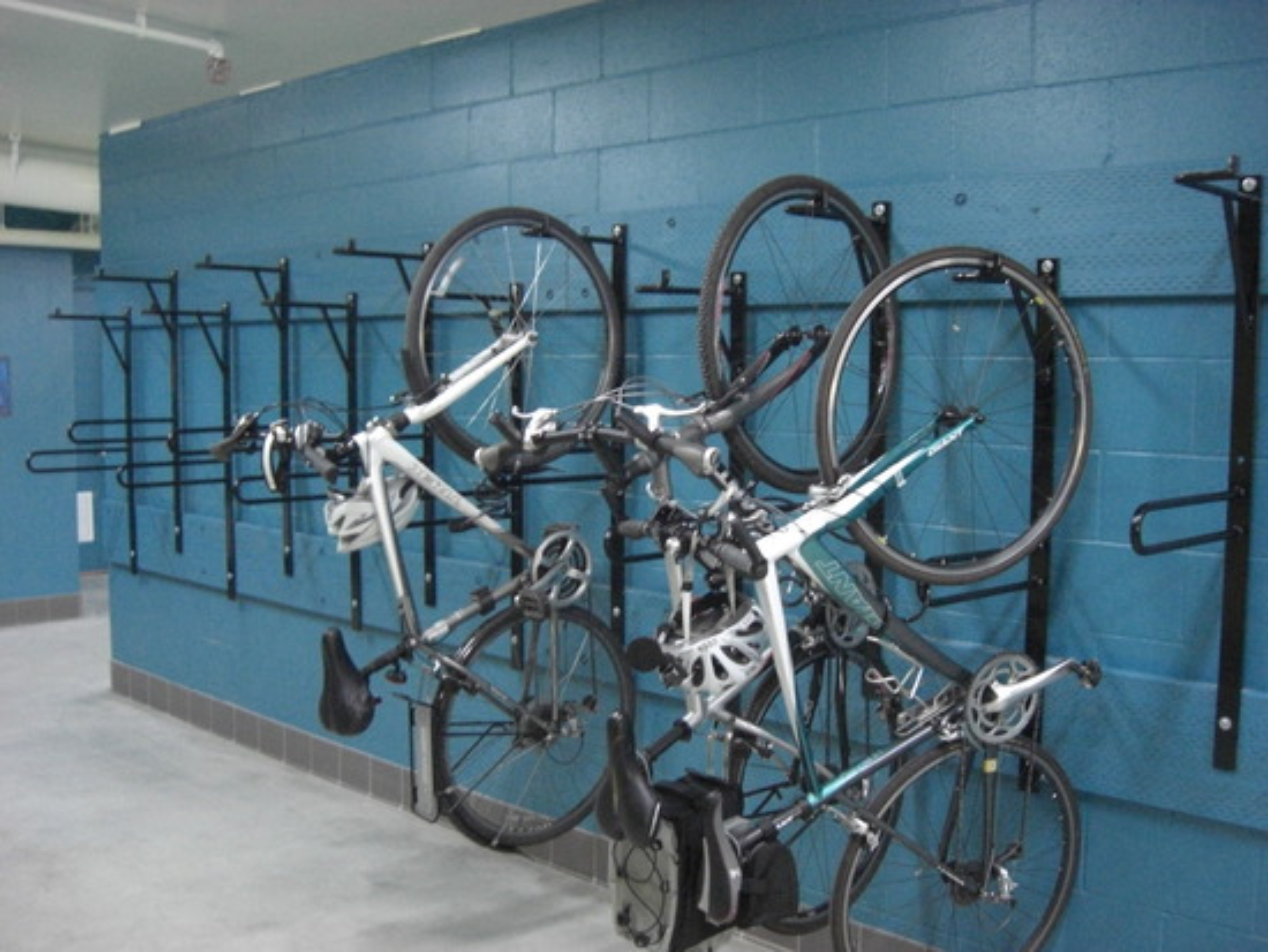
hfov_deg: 49.0
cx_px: 634
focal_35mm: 38
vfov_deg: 37.7
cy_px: 476
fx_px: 1393
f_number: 2.8
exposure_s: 1/25
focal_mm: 7.9
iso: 800
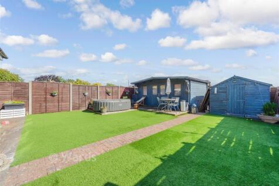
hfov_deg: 104.3
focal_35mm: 14
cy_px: 93
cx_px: 140
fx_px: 108
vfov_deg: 81.2
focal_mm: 14
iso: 100
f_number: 8
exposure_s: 1/250
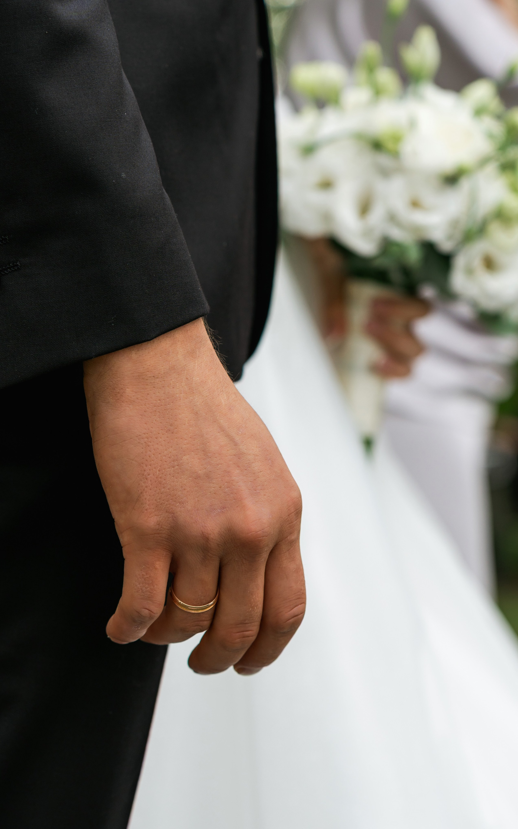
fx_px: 2598
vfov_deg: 18.1
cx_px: 265
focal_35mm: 115
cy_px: 417
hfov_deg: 11.4
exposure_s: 1/640
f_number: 3.5
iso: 125
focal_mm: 75
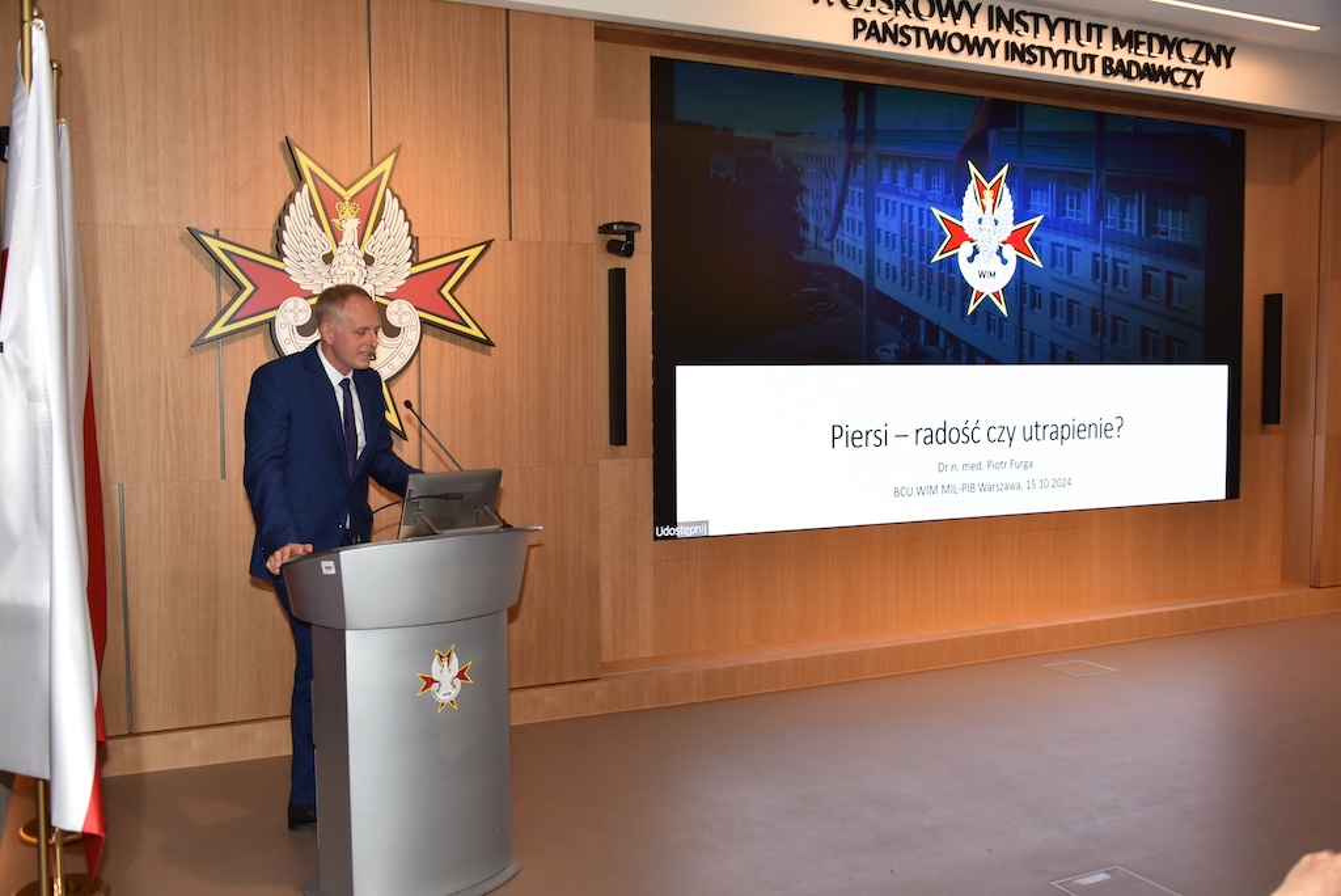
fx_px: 1193
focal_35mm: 32
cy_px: 448
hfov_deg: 58.7
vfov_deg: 41.2
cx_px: 670
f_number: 5.6
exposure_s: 1/125
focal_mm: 32
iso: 800
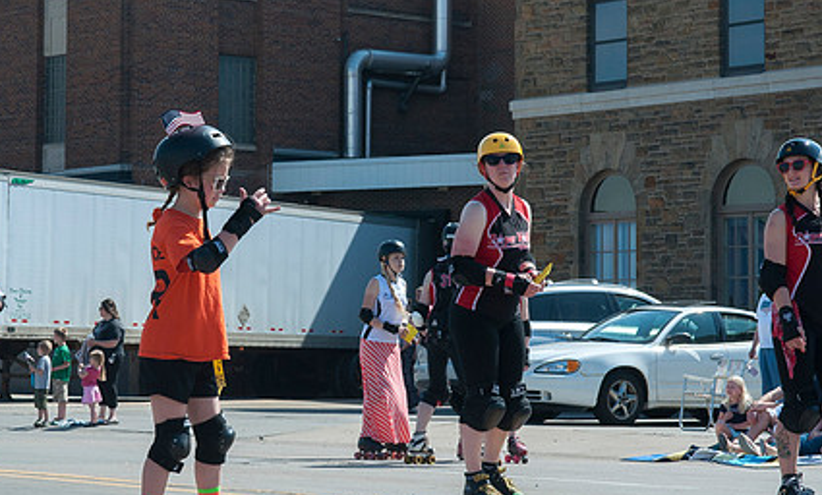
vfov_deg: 11.3
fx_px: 2506
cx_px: 388
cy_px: 175
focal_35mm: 113
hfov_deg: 18.6
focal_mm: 48
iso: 200
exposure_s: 1/320
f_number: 9
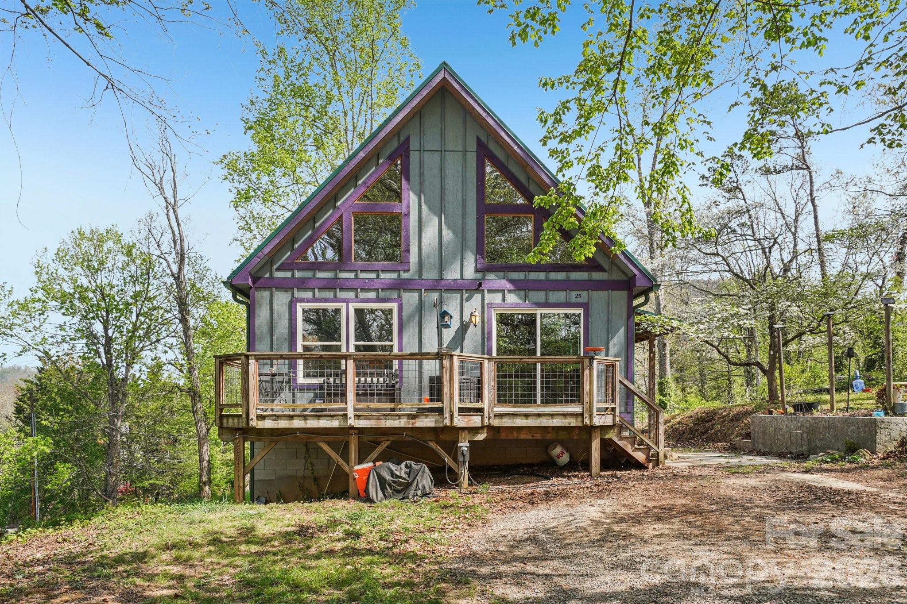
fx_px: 680
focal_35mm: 27
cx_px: 454
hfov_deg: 67.4
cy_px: 302
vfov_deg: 47.9
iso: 100
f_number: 8
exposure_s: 1/100
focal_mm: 18
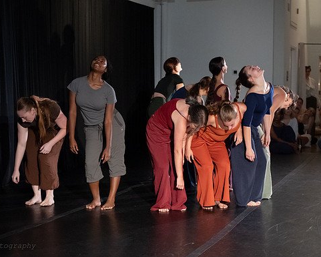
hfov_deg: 26.8
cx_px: 163
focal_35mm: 71
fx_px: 675
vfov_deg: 21.6
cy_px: 126
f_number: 3.5
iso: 6400
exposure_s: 1/400
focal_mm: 56
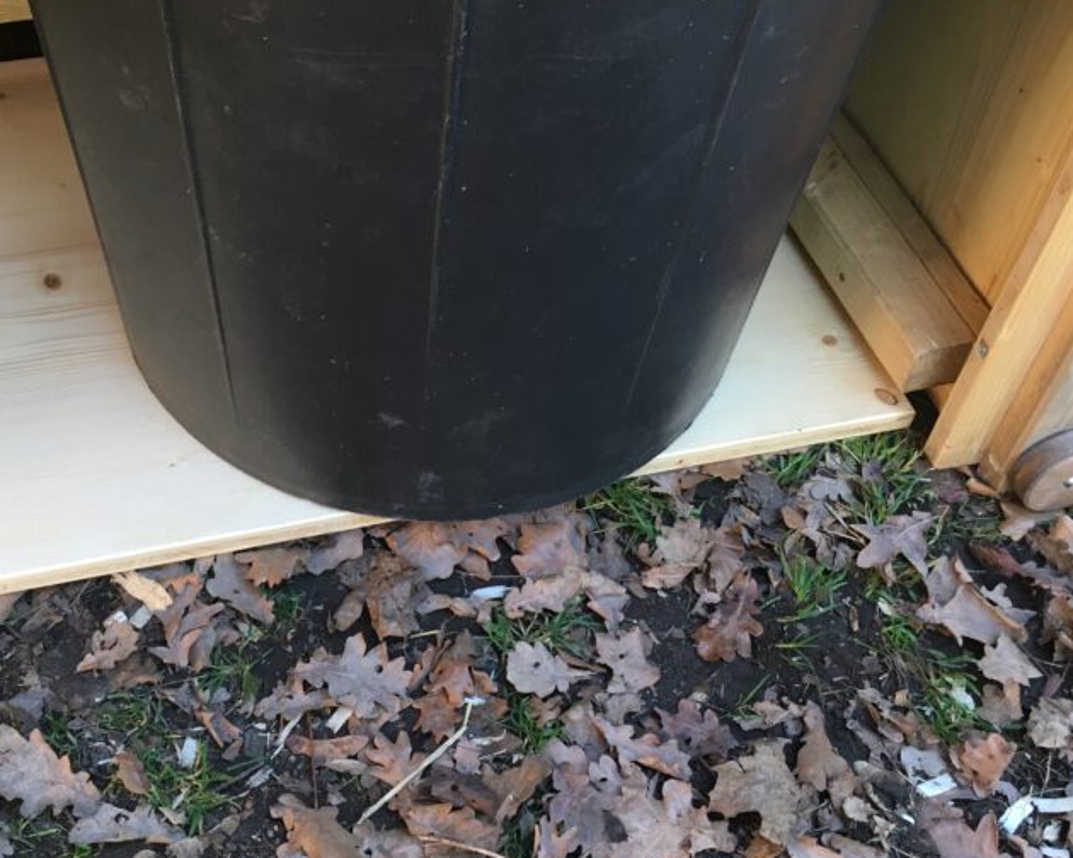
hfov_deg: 39.8
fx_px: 1461
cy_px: 310
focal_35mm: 46
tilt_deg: -47.2
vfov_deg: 32.6
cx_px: 354
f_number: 2.2
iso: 50
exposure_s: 1/33
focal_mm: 4.15
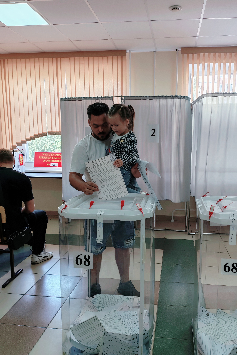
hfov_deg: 44.8
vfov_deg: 63.6
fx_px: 286
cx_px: 137
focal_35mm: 29
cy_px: 182
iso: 125
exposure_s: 1/100
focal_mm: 6.12
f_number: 1.9
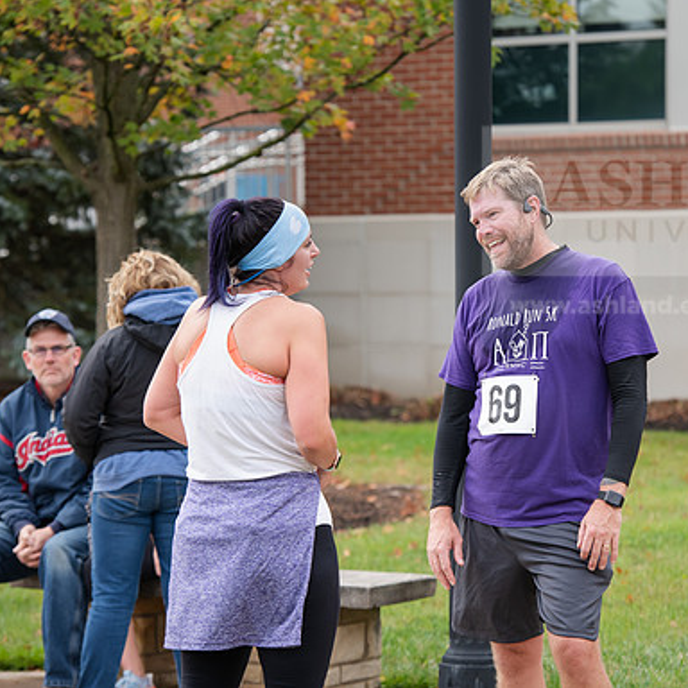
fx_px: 3755
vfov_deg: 10.5
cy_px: 343
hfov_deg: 10.5
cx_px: 428
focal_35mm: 167
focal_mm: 130
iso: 400
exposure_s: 1/320
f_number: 4.5
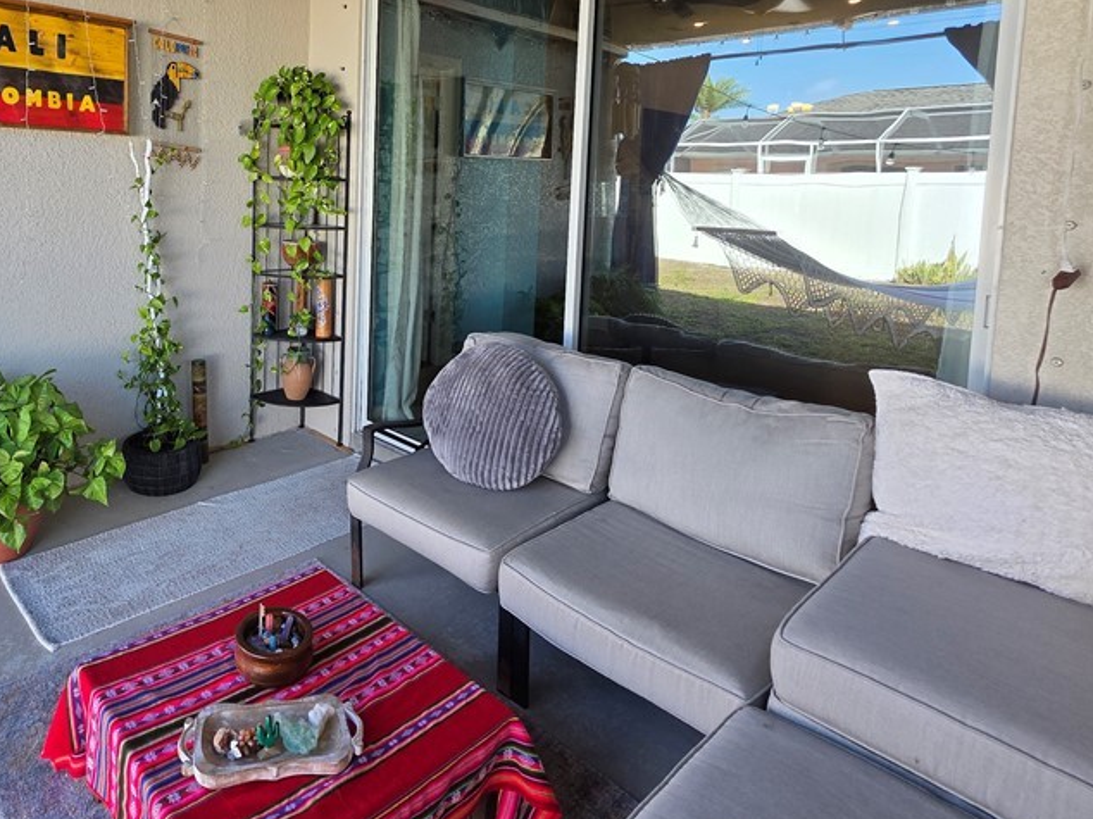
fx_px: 663
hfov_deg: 75.3
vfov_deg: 60.9
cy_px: 234
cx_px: 324
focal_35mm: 21
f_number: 1.9
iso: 64
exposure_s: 1/359
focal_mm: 2.2
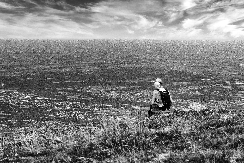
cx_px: 122
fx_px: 813
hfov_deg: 17.1
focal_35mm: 120
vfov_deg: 11.4
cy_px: 82
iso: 200
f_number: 7.1
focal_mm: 80
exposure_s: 1/500
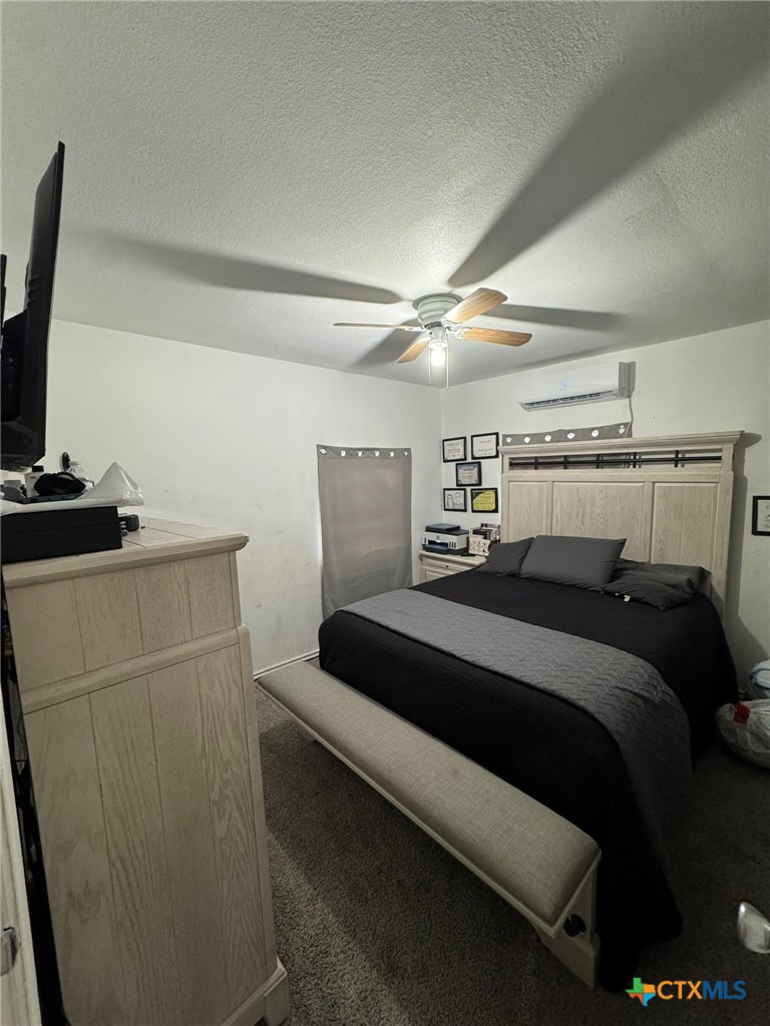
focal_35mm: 14
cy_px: 513
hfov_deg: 85.7
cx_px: 385
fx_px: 415
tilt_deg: -6.1
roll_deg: +1.0
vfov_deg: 102.1
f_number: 2.2
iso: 400
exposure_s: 1/60
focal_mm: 2.22
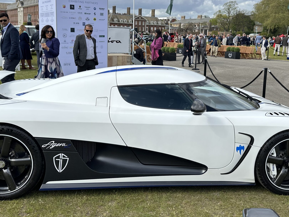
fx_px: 317
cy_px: 76
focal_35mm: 38
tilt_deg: -7.5
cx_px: 145
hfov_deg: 49.0
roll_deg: -2.2
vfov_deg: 37.4
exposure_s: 1/1949
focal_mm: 6.86
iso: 80
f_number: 1.78
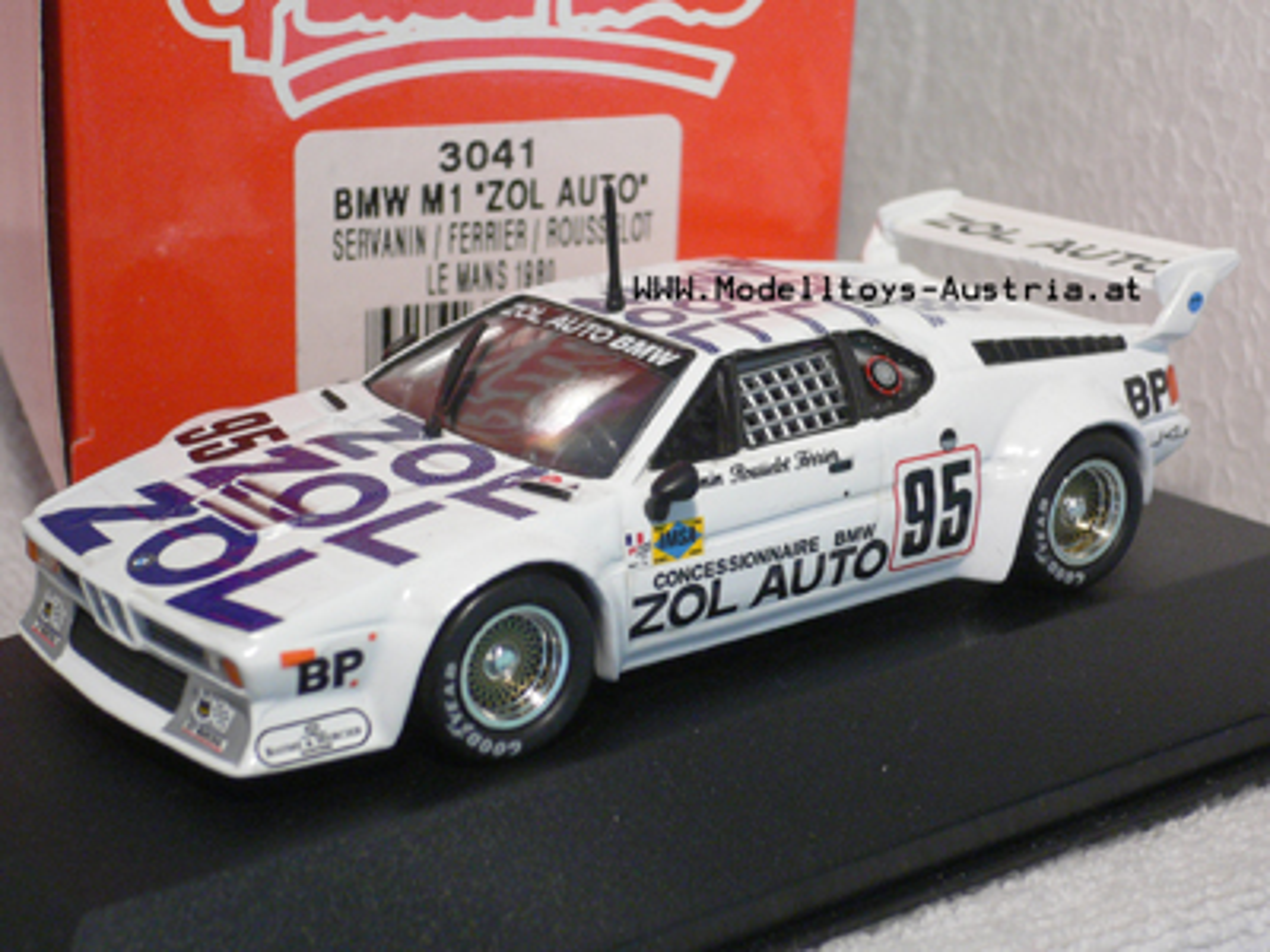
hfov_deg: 26.3
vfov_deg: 19.9
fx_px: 2715
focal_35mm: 74
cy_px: 476
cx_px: 635
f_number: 4.2
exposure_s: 1/15
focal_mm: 12.3
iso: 200
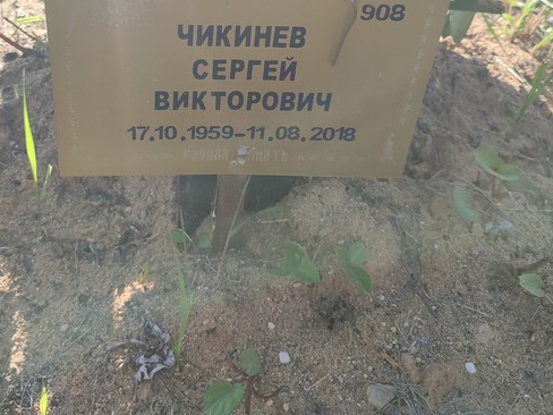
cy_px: 84
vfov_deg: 34.1
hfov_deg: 45.4
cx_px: 206
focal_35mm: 41
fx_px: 655
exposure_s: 1/215
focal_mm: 6.04
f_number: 1.9
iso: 50
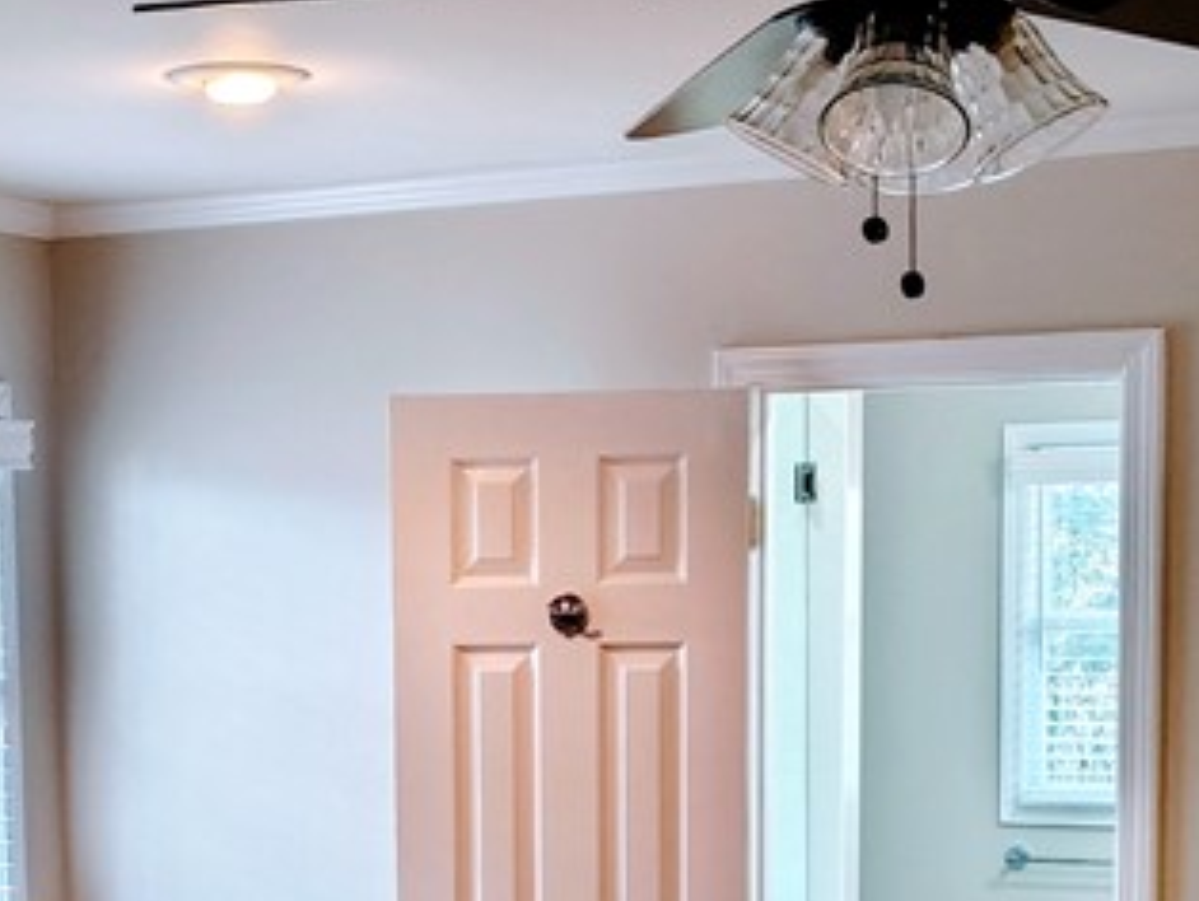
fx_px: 2704
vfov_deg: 18.5
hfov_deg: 24.9
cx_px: 410
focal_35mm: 78
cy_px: 870
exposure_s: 1/60
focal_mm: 5.56
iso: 1488
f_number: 1.8
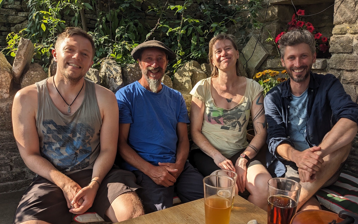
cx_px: 177
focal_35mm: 29
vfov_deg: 43.0
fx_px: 283
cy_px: 127
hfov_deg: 64.6
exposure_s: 1/1174
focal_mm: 4.38
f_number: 1.73
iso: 46
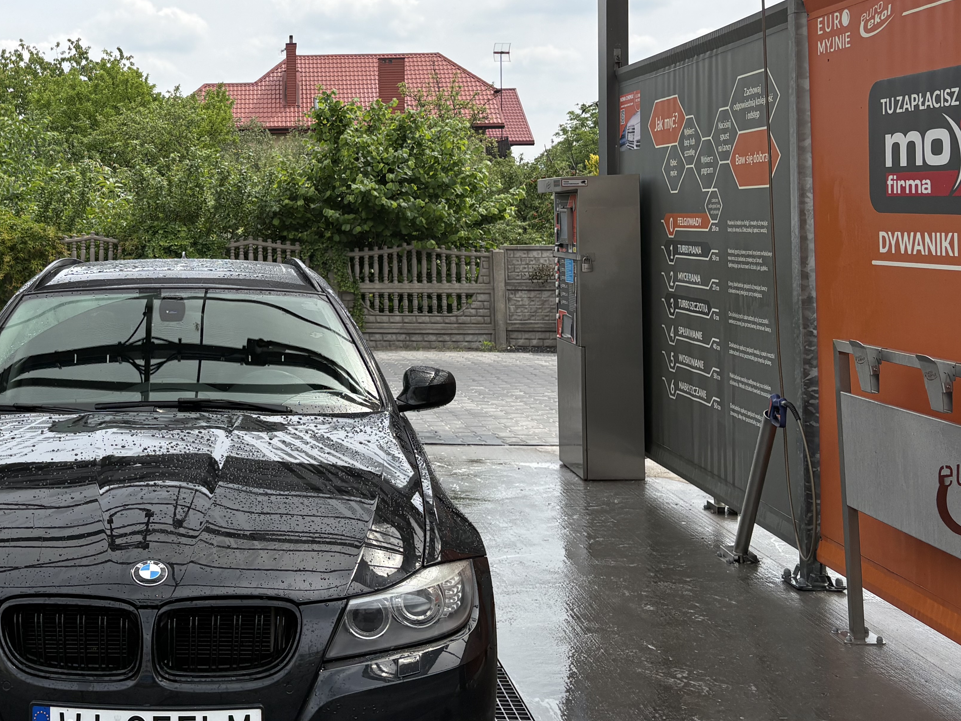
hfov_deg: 39.5
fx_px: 1277
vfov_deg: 31.0
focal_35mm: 46
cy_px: 184
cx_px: 179
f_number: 1.6
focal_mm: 5.96
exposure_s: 1/2538
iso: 50
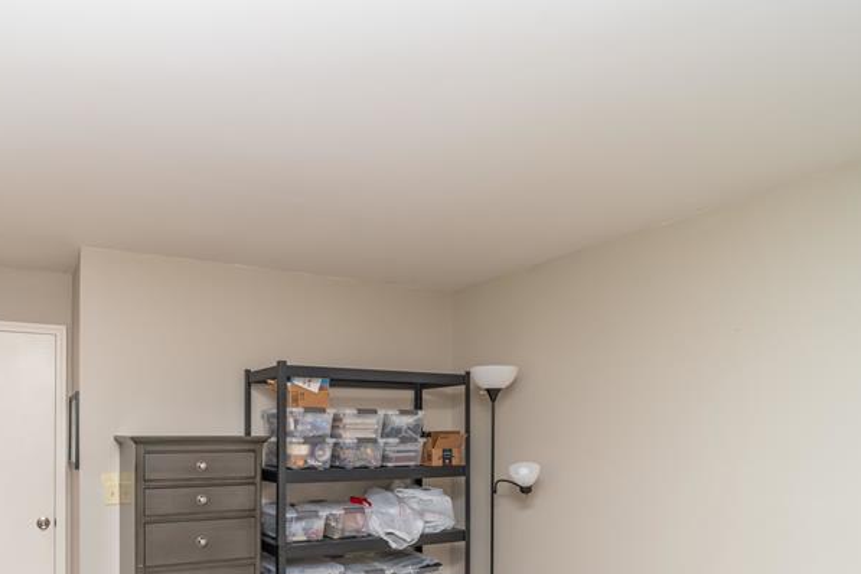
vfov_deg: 50.8
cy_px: 433
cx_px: 258
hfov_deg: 70.6
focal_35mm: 24
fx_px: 574
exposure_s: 1/60
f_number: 8
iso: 500
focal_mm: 14
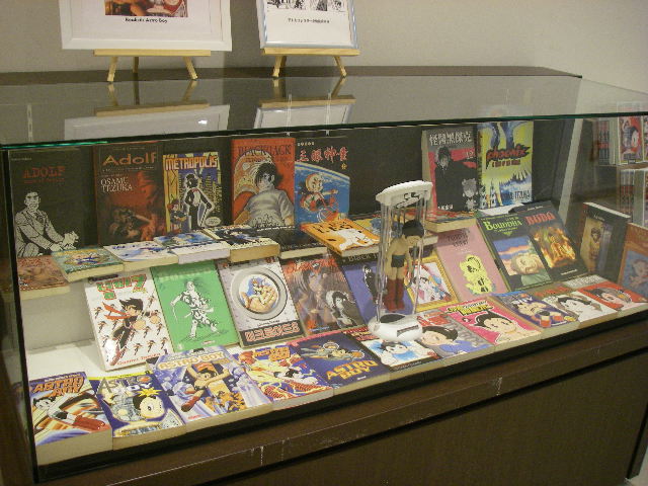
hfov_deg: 49.0
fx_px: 711
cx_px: 324
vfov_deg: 37.7
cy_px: 243
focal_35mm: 38
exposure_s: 1/50
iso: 250
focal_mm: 6.3
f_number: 3.3
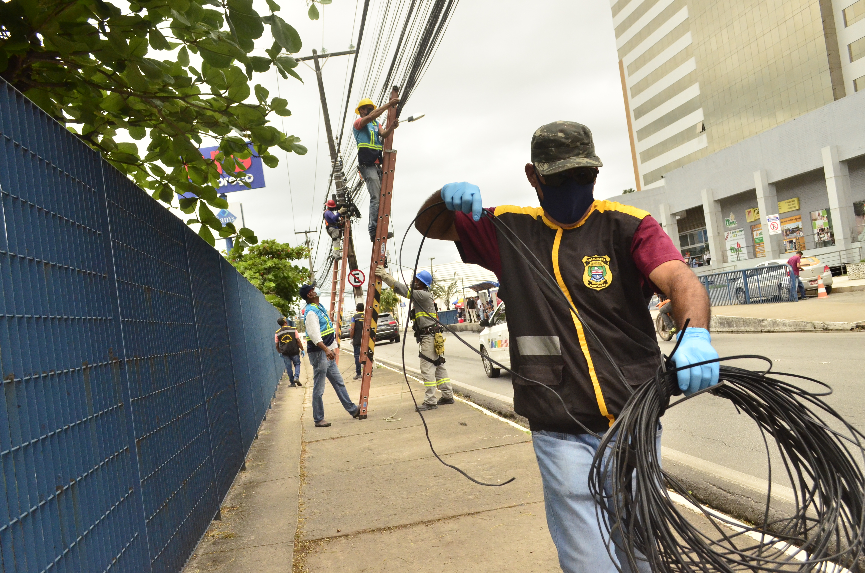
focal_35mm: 30
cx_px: 432
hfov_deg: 62.0
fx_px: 719
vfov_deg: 43.4
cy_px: 286
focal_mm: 20
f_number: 6.3
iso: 1600
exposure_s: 1/4000
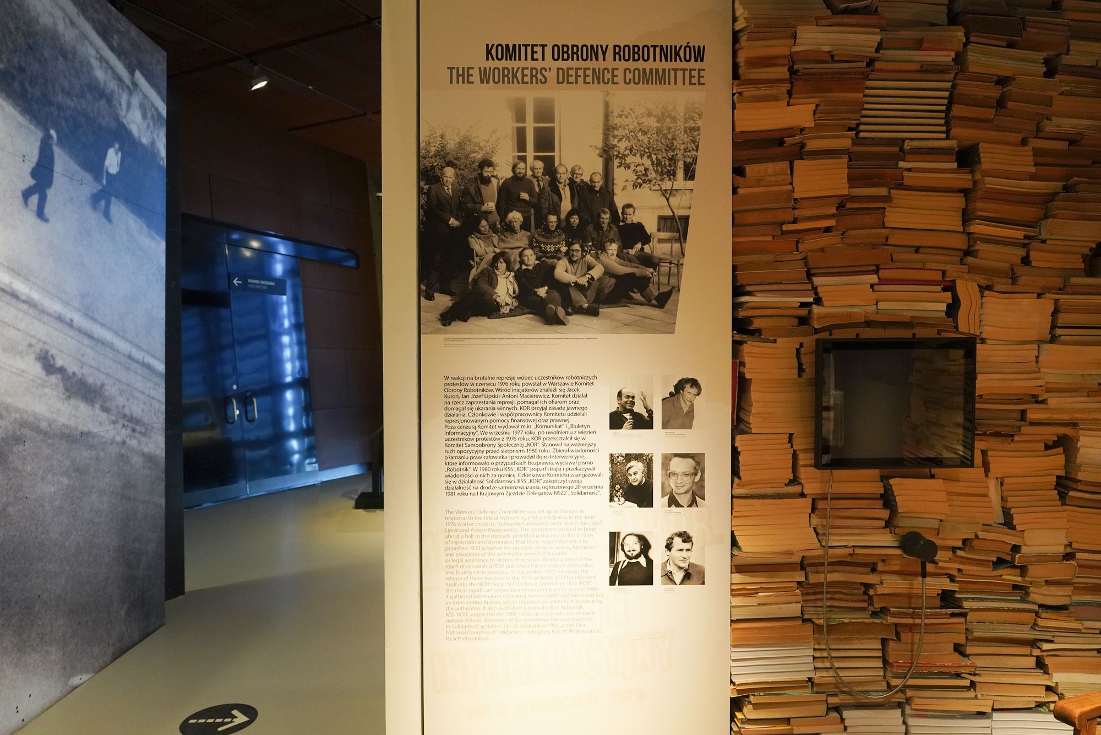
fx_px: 734
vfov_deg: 53.1
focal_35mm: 24
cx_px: 550
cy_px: 368
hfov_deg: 73.7
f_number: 5
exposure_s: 1/80
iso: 3200
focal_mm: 24
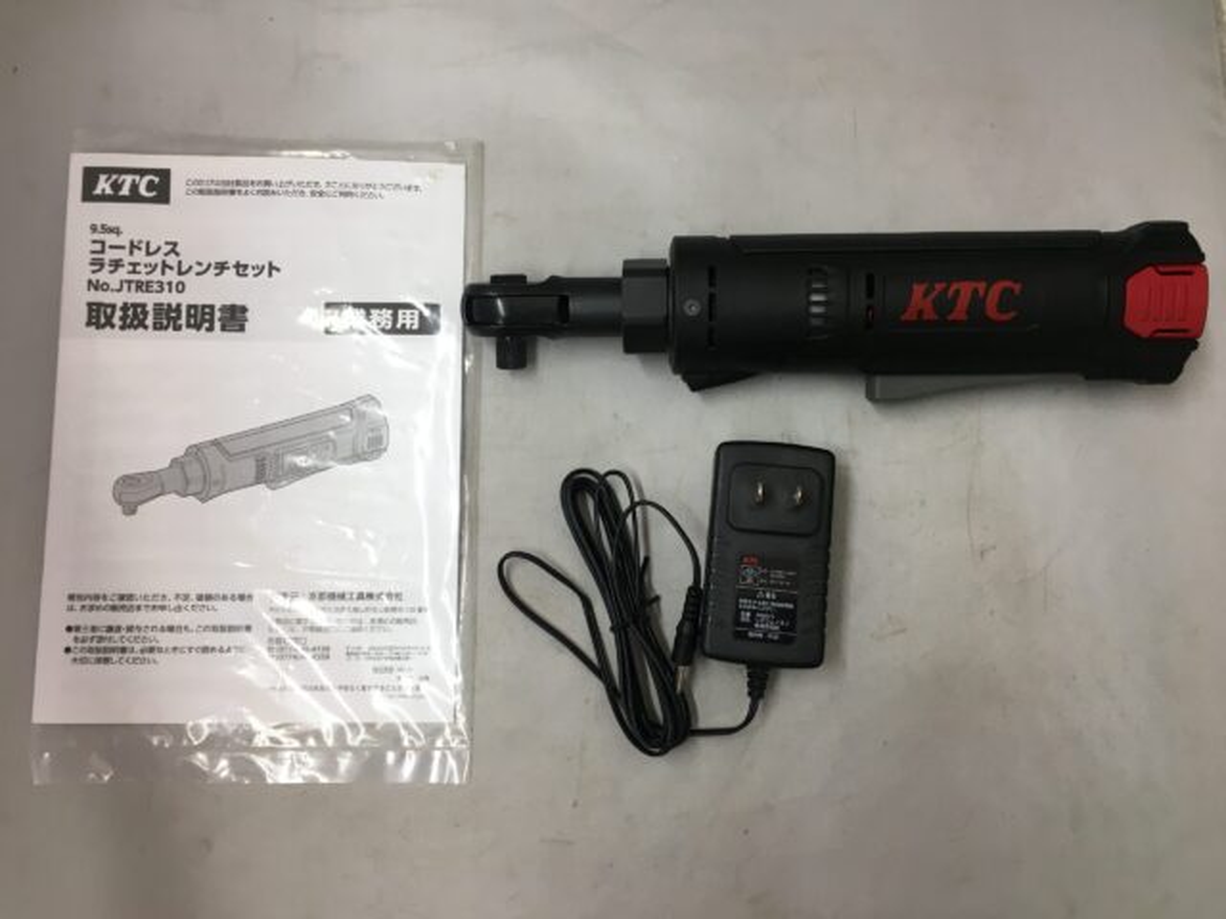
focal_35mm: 29
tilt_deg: -83.5
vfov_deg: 48.2
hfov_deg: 61.7
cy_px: 460
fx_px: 1027
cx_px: 613
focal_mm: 4.15
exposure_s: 1/30
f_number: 2.2
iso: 25
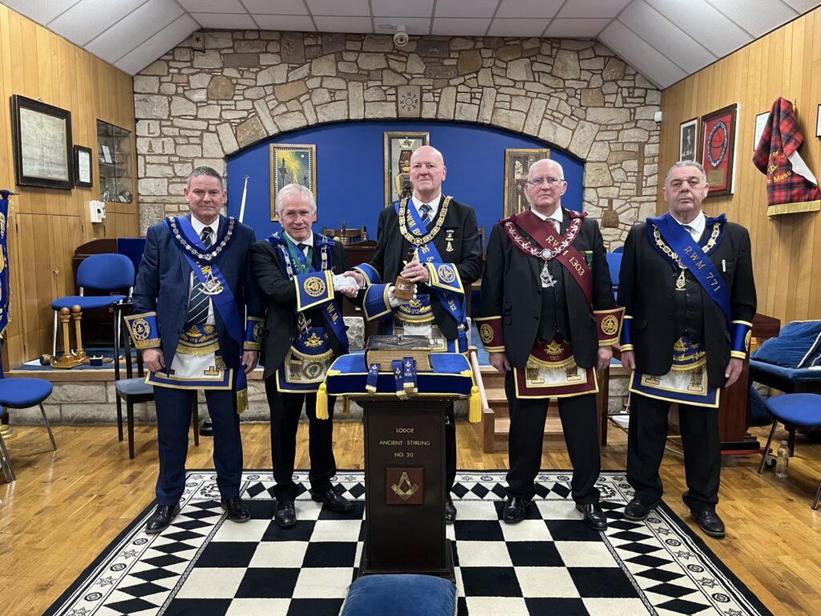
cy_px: 308
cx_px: 410
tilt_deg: -7.1
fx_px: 617
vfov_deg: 53.1
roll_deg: -0.2
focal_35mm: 26
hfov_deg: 67.3
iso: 400
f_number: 1.6
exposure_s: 1/50
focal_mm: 5.1
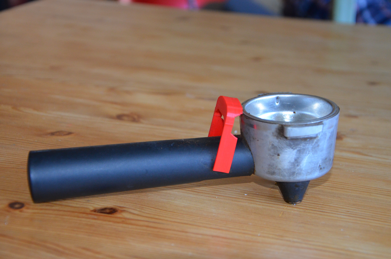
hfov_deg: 28.1
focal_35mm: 72
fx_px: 780
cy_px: 130
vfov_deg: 18.8
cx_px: 196
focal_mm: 48
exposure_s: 1/60
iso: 1400
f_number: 4.8
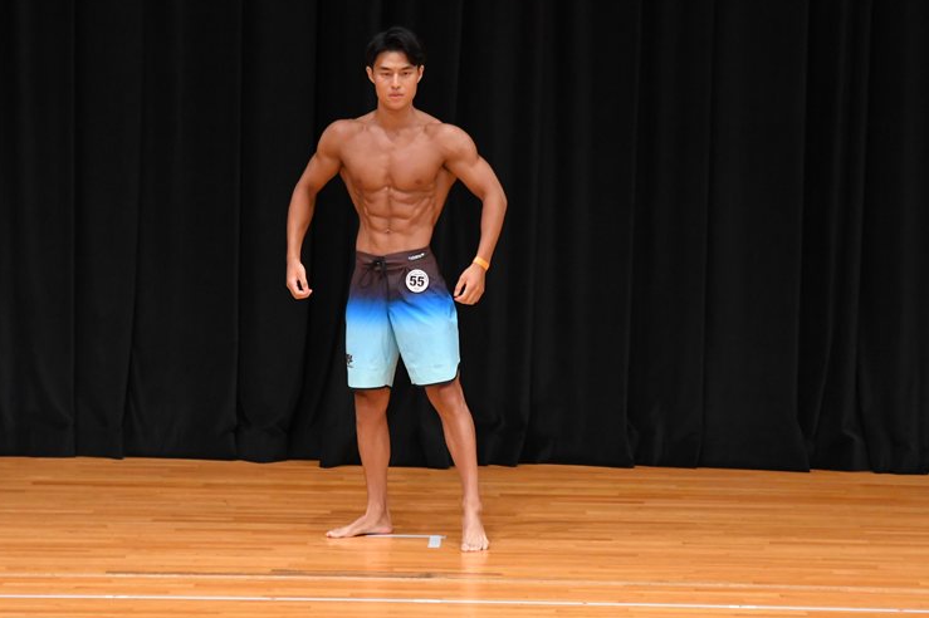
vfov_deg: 4.9
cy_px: 306
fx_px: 7299
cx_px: 452
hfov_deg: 7.3
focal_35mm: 283
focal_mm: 180
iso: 4000
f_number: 5.6
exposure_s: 1/400
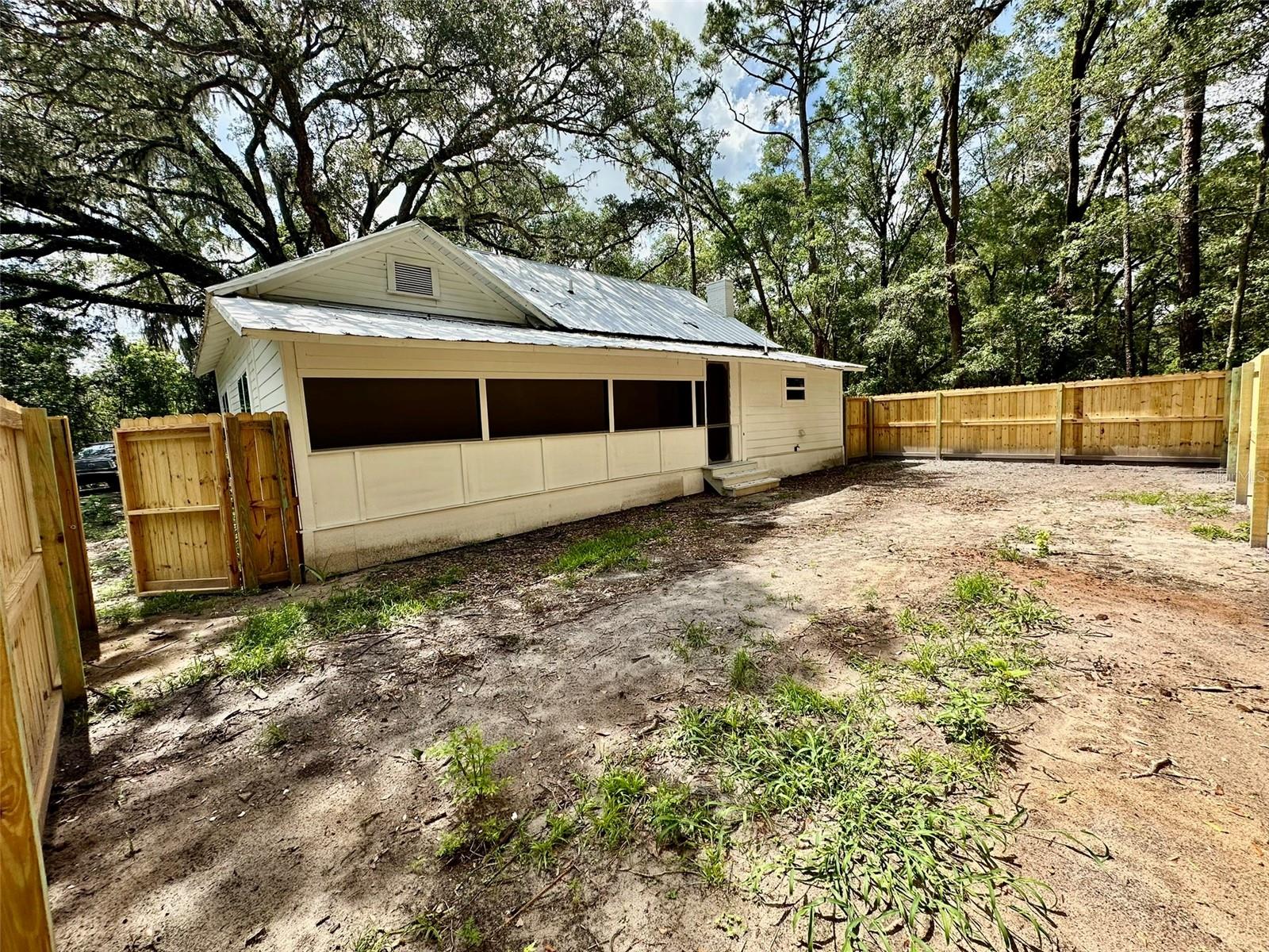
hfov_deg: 102.1
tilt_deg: -5.0
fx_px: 513
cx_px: 634
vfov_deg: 85.7
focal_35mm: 14
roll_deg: +2.2
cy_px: 476
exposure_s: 1/972
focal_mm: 2.22
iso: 40
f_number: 2.2
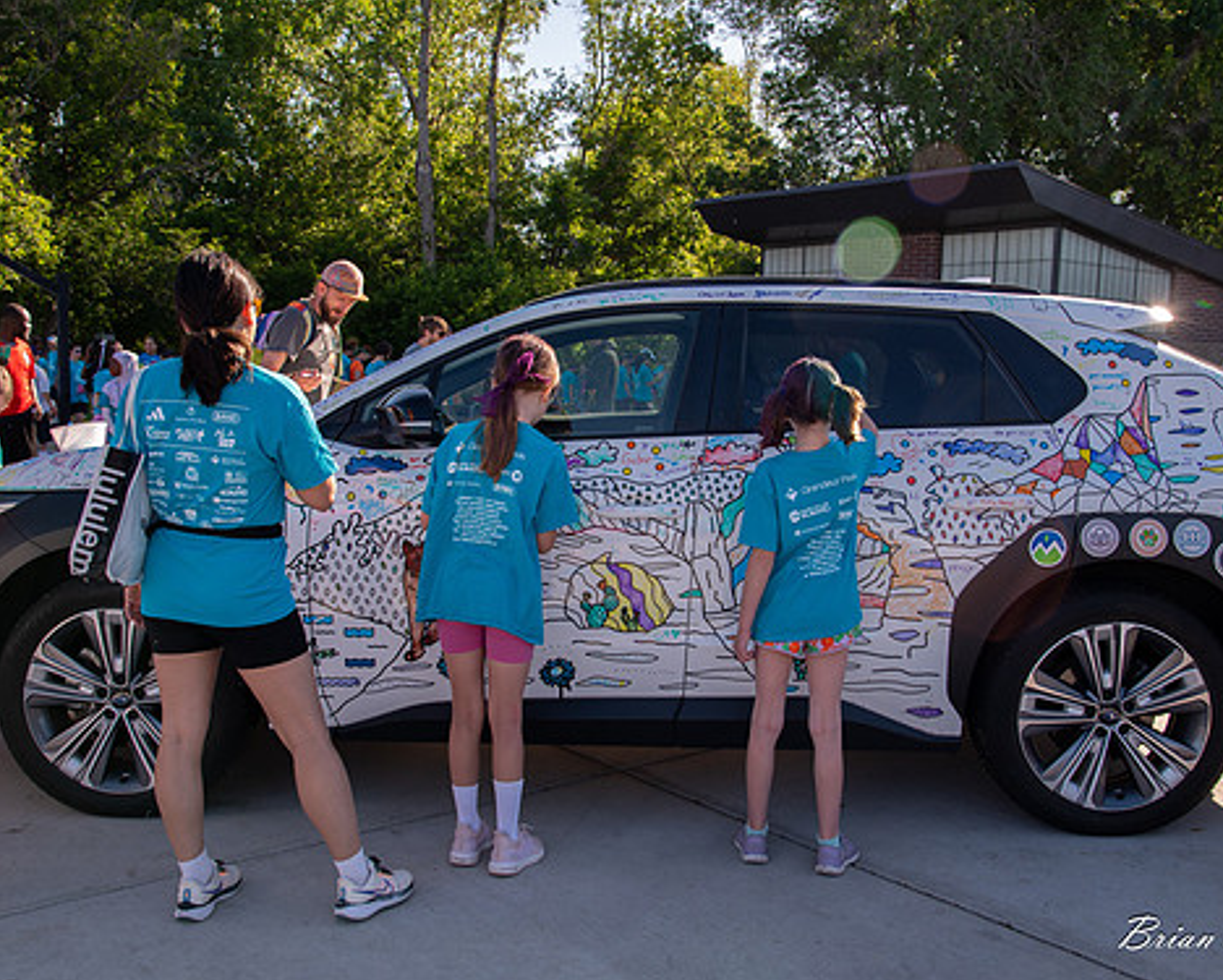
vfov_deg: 41.2
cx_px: 602
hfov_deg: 50.2
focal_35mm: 36
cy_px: 519
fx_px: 1304
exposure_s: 1/160
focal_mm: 30
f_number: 8
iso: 200
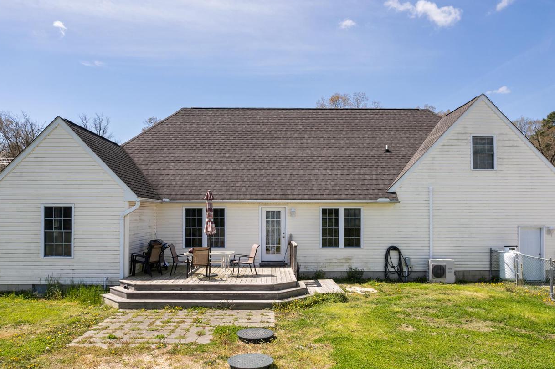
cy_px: 204
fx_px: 401
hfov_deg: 69.4
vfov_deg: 49.4
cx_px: 278
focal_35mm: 26
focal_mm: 8.38
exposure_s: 1/1600
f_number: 2.8
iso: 100
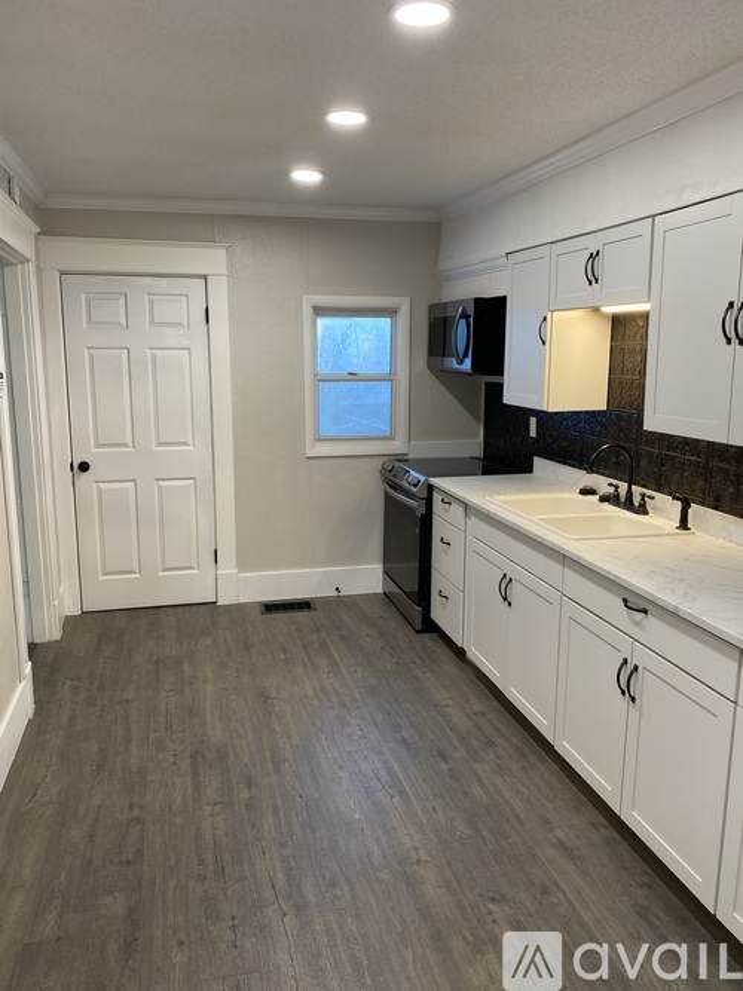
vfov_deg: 67.3
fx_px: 744
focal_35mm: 26
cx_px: 372
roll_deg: -0.3
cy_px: 496
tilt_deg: -9.7
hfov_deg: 53.0
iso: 80
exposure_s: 1/60
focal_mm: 4.25
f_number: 1.8
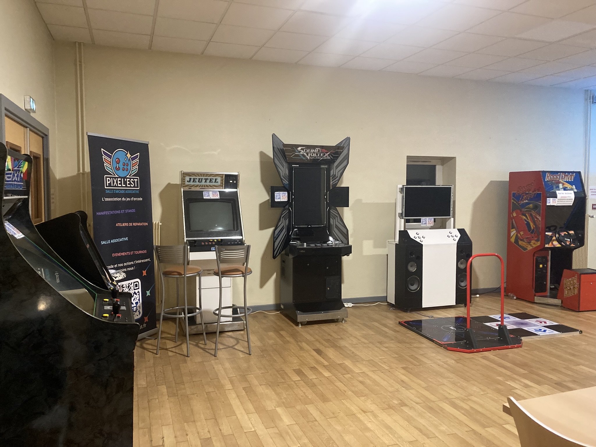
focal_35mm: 28
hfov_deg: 63.4
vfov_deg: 49.7
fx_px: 482
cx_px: 298
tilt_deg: -2.3
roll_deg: +0.2
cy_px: 224
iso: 500
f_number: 1.8
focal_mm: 3.99
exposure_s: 1/30
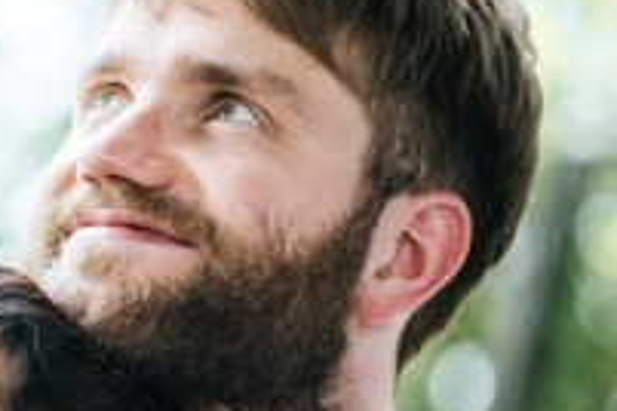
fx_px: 4627
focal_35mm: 270
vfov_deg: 5.1
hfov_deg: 7.6
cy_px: 317
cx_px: -120
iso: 100
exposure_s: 1/320
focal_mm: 85
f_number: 1.8
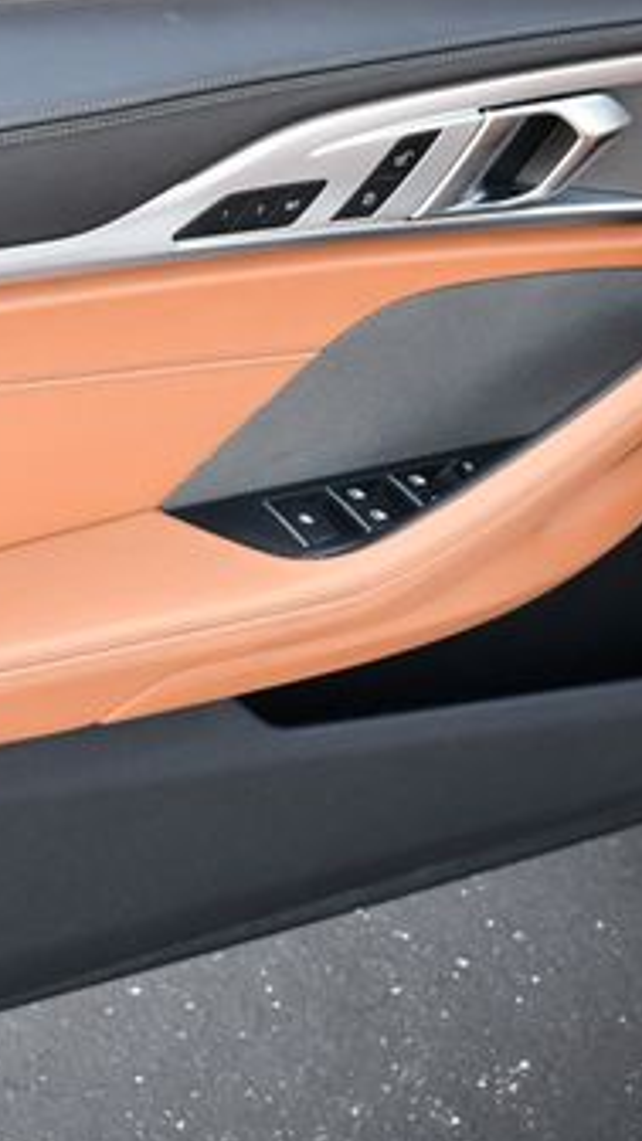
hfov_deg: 16.4
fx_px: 2179
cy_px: 499
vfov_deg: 29.3
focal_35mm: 72
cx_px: 0
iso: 400
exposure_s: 1/250
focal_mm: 18
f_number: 3.5
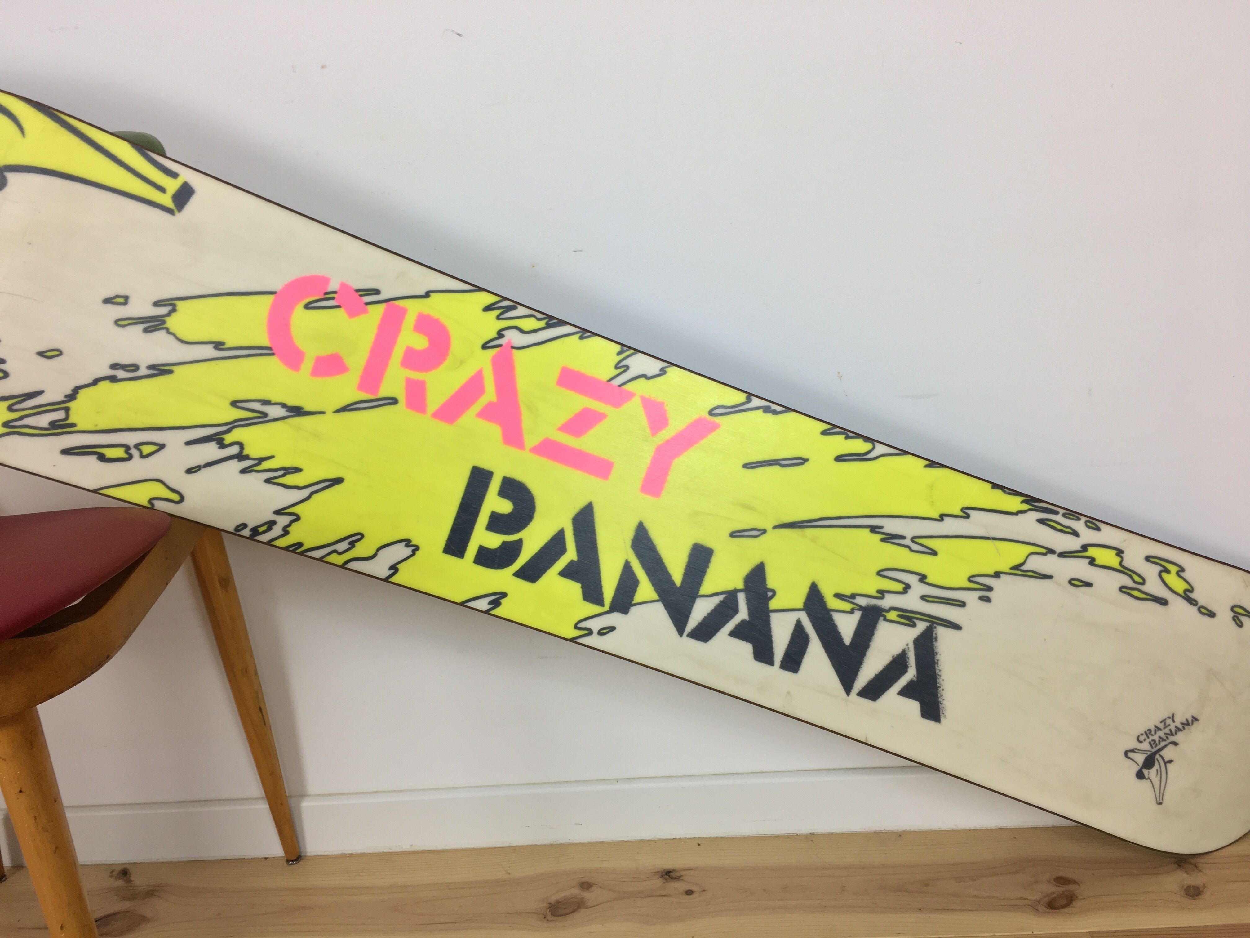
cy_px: 469
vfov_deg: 48.2
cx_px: 625
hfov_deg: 61.7
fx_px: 1047
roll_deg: +5.7
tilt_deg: -14.6
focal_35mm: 29
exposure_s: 1/33
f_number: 2.2
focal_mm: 4.15
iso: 25
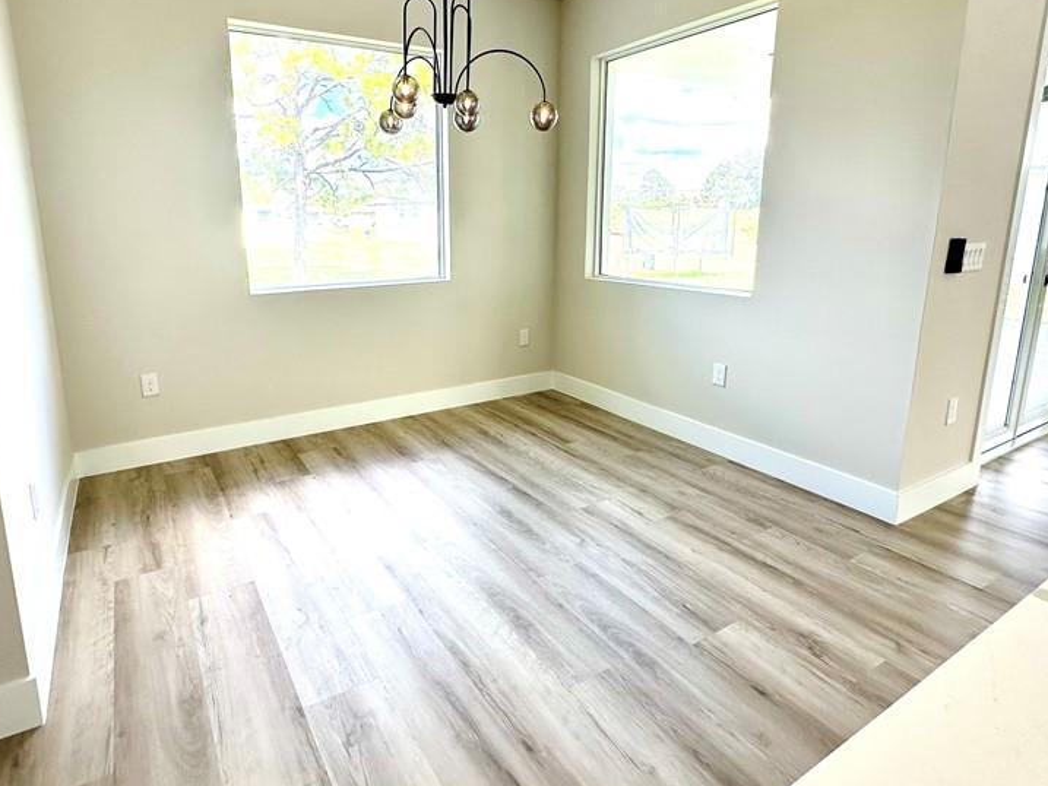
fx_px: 606
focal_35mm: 20
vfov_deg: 65.6
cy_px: 330
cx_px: 468
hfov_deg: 81.5
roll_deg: -0.1
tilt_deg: -9.6
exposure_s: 1/302
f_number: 2.2
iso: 40
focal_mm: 2.22
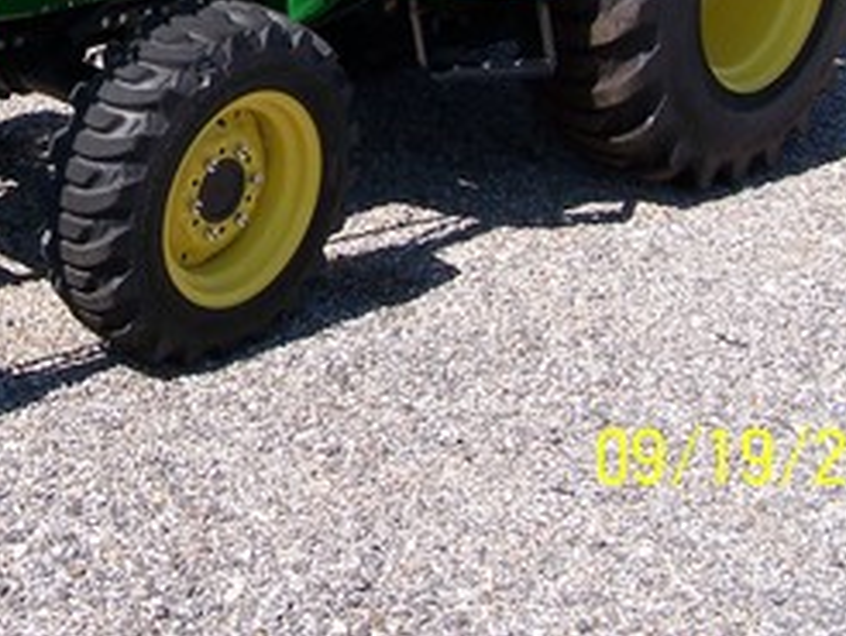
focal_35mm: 84
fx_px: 2055
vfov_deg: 17.0
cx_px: 124
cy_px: -58
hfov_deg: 22.8
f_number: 4
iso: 80
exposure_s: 1/500
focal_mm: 6.3
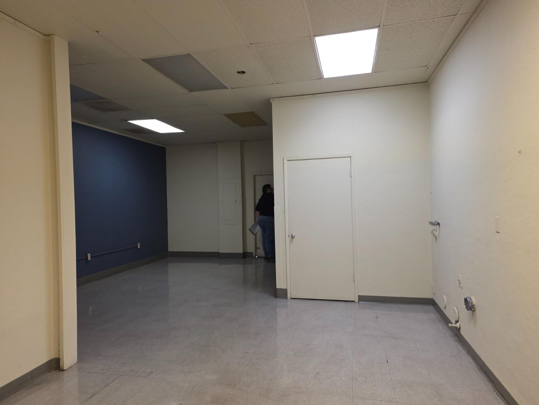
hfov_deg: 73.9
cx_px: 270
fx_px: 358
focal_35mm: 23
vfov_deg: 58.9
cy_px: 202
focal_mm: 6.25
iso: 500
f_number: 1.7
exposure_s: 1/120
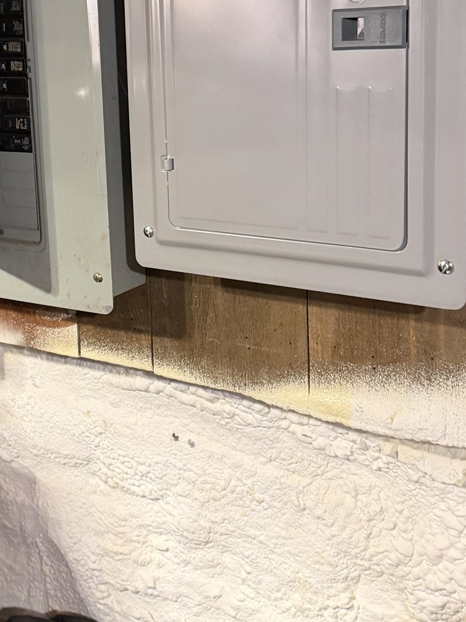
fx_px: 987
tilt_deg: -10.8
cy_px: 202
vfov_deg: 34.6
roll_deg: +1.8
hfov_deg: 25.8
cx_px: 57
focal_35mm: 55
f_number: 1.78
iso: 640
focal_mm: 6.76
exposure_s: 1/40
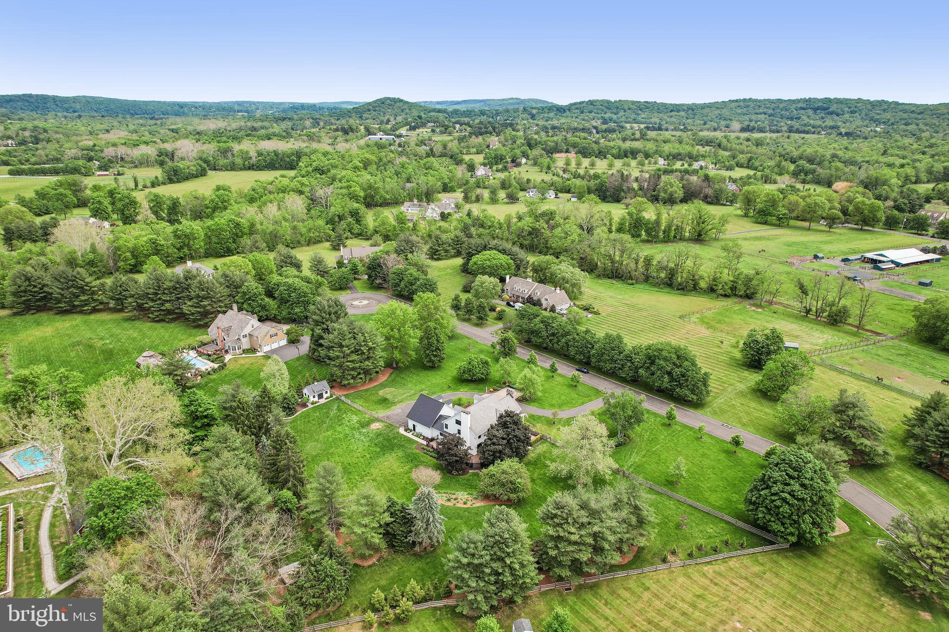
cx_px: 474
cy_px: 316
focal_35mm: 22
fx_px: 580
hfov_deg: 78.6
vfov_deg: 57.2
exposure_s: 1/1500
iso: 110
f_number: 2.8
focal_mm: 8.4
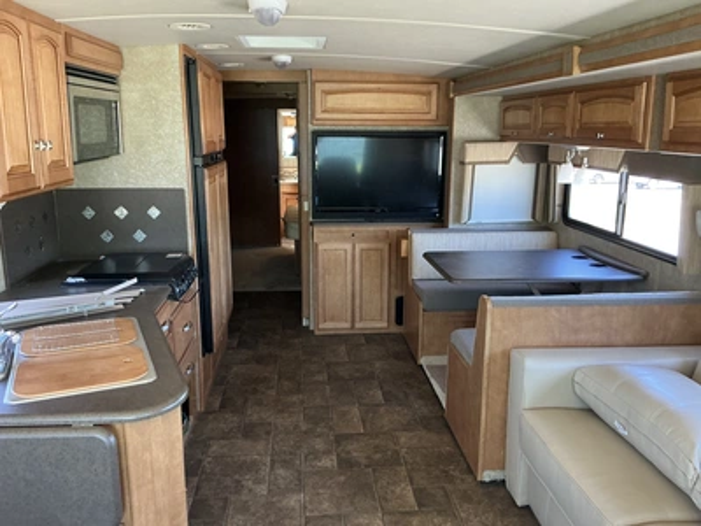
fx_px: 567
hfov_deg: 63.4
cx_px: 350
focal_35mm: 28
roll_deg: -1.2
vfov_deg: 49.7
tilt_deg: -12.6
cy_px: 263
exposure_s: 1/60
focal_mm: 3
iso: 125
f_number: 1.8
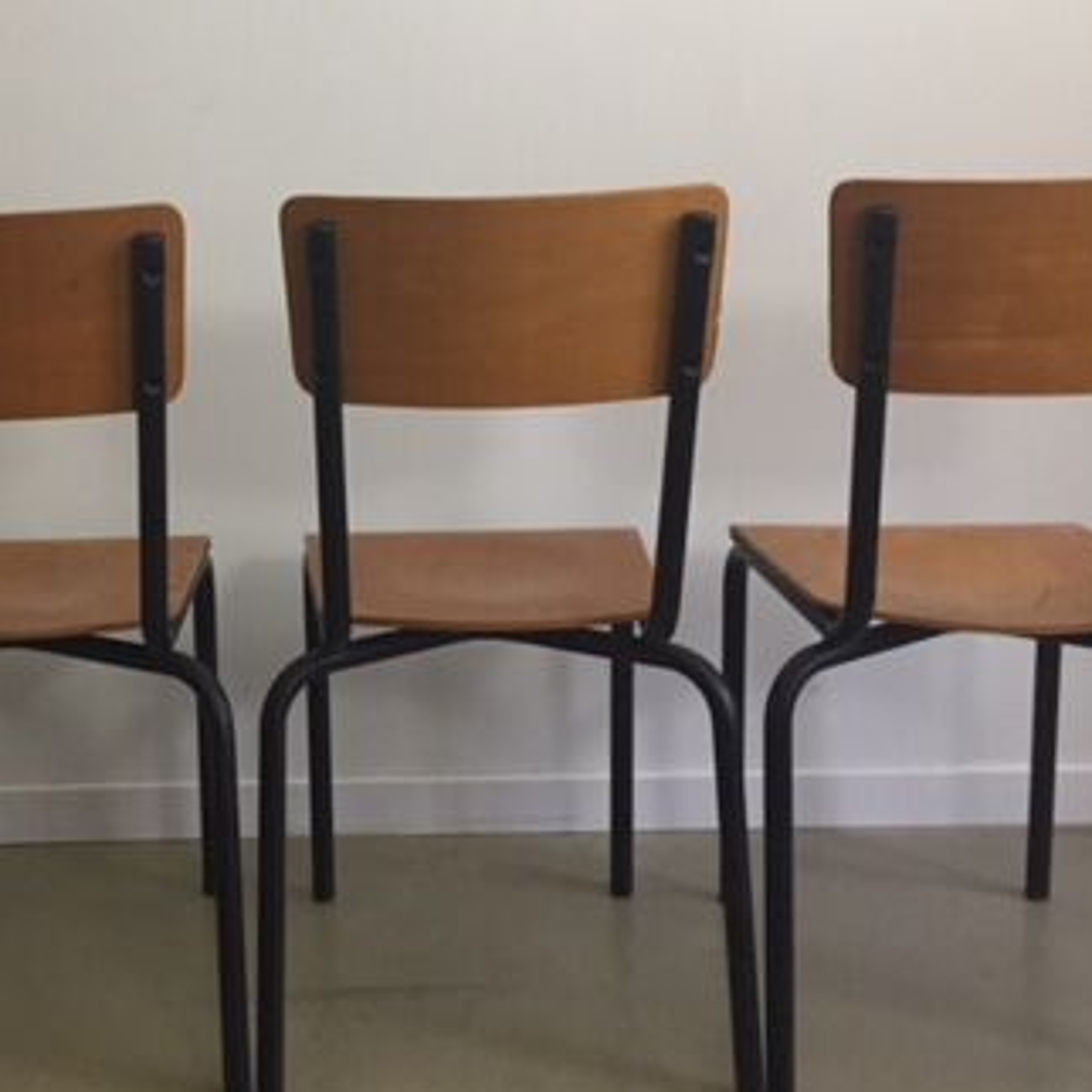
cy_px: 349
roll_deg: +1.5
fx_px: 1820
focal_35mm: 51
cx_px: 268
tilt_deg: -10.3
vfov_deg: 33.1
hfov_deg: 32.7
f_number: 2.2
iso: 200
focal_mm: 4.15
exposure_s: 1/33
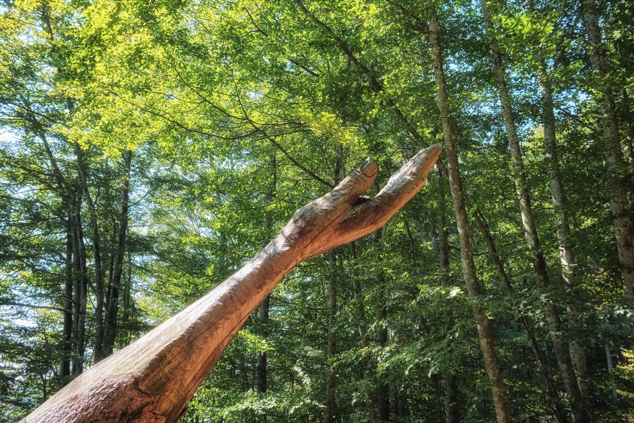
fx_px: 528
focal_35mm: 30
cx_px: 317
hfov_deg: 61.9
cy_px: 212
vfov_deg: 43.6
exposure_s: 1/56
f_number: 7.1
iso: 160
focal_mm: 19.7
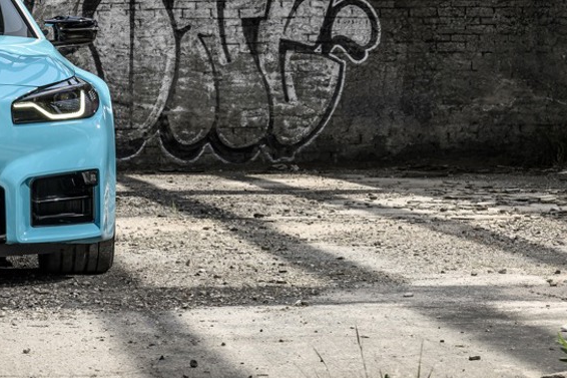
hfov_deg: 18.1
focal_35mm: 108
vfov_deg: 12.6
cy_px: 27
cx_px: -91
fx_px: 1700
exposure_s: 1/125
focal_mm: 46
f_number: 8
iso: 50
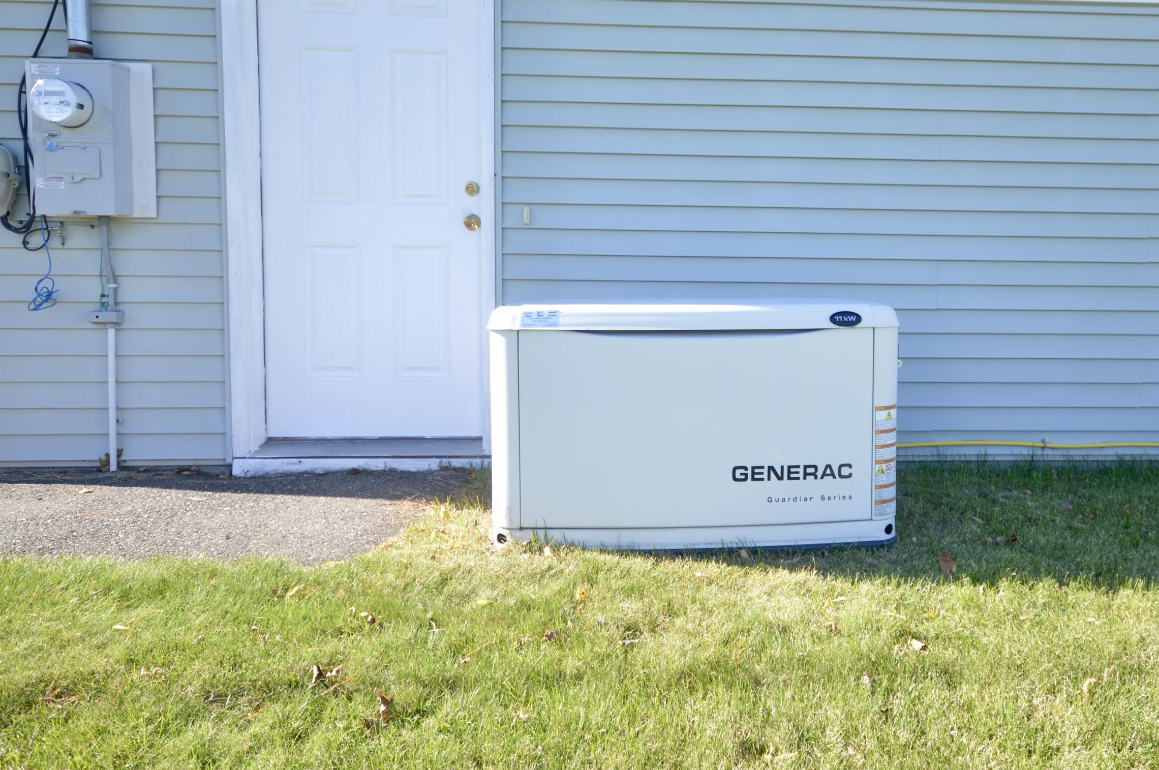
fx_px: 825
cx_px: 728
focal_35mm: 26
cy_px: 312
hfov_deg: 69.0
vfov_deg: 49.7
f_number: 5.6
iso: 125
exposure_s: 1/125
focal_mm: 13
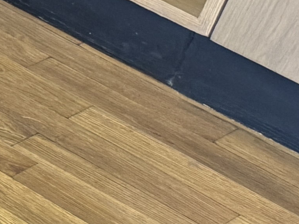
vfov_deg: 8.3
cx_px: -786
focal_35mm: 179
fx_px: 1546
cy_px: 39
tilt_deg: -33.4
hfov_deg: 8.1
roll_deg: -4.9
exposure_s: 1/77
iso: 200
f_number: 1.78
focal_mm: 6.86
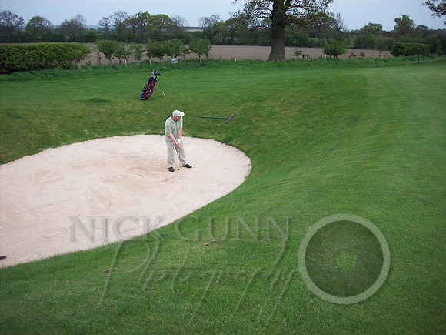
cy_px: 168
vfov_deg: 38.7
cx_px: 223
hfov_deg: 50.1
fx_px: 477
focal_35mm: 37
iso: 80
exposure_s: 1/537
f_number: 2.8
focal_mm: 6.2
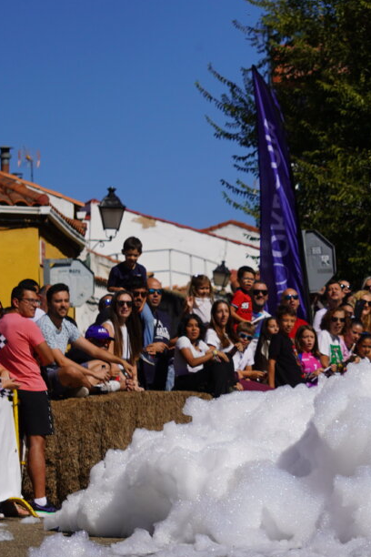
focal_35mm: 204
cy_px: 354
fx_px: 3154
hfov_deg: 6.7
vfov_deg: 10.1
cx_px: 469
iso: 100
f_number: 5.6
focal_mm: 65
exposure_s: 1/2000
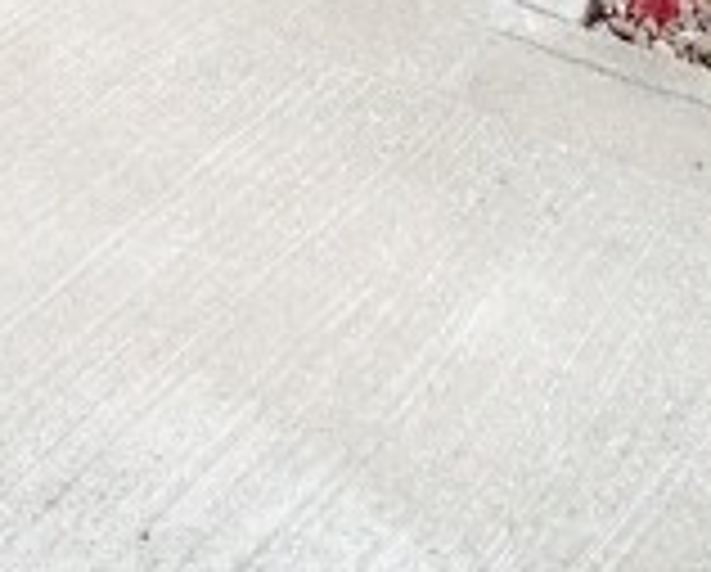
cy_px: -477
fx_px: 3015
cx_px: -810
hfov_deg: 11.7
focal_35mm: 143
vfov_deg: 10.2
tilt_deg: -24.7
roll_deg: -0.5
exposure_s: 1/158
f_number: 2.2
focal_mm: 4.15
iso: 32
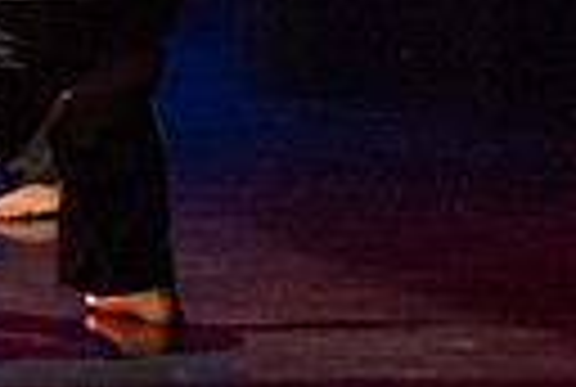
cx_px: -193
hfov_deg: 4.5
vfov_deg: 3.0
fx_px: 7377
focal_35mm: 460
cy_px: -337
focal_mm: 75
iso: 4000
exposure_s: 1/320
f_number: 2.8
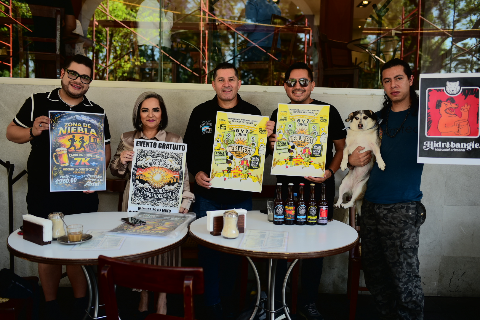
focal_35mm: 35
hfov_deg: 54.4
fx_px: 467
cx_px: 240
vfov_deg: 37.9
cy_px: 160
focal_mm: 35
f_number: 2.5
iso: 100
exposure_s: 1/125
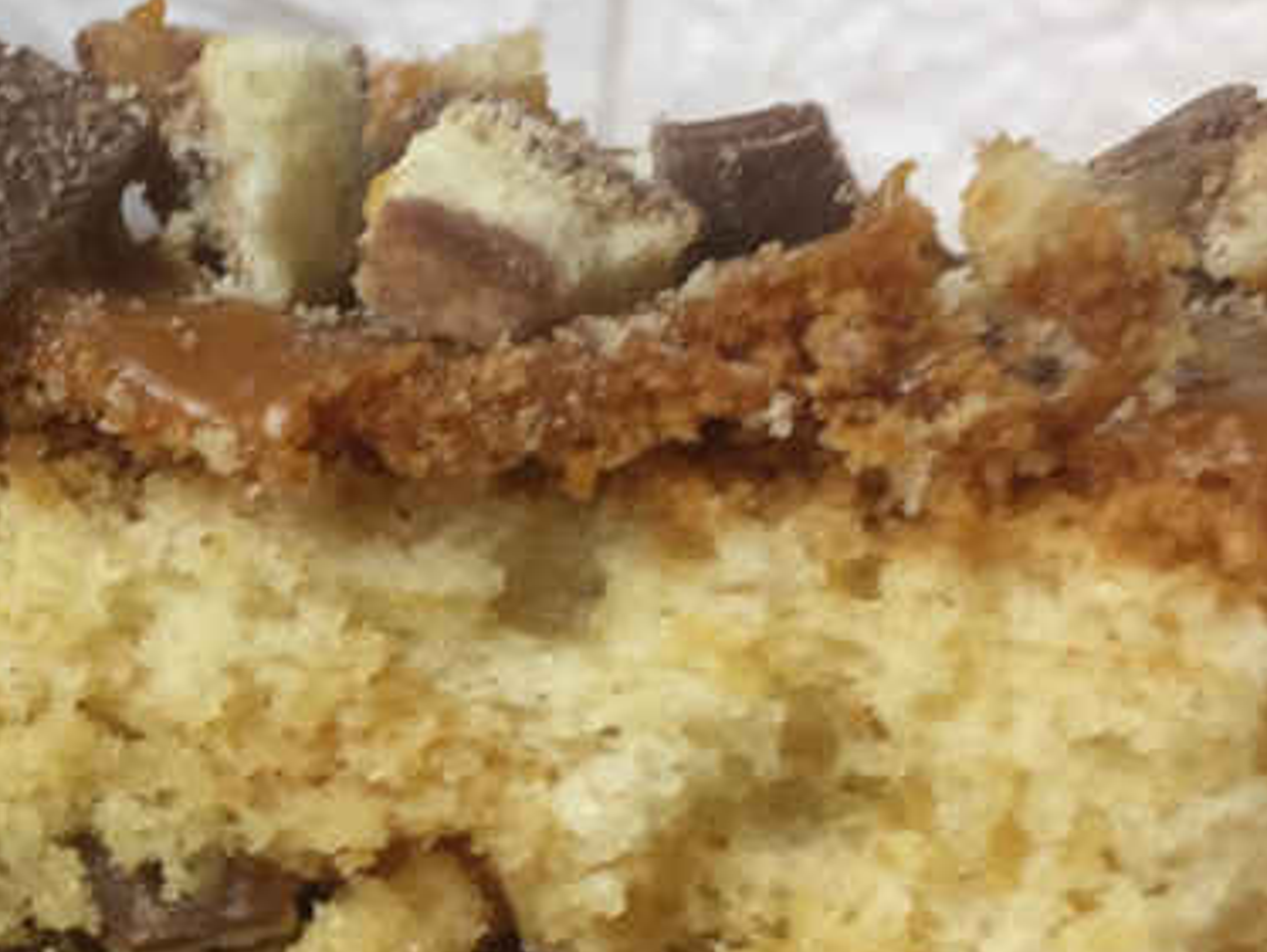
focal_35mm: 93
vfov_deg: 15.7
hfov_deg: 20.3
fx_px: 3406
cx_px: -44
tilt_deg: -22.8
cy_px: 864
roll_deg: +1.1
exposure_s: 1/50
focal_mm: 4.15
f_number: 2.2
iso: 40
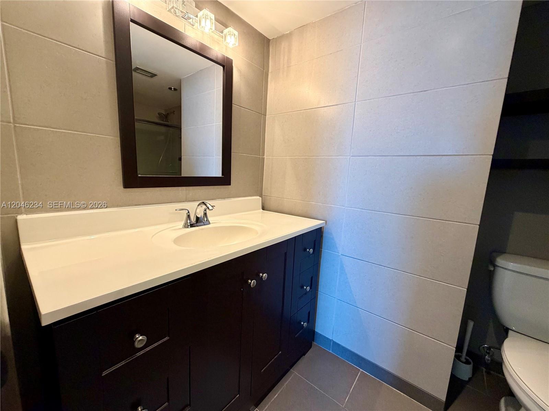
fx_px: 222
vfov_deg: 85.7
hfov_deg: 102.1
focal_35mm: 14
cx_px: 274
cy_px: 206
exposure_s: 1/60
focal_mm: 2.22
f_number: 2.2
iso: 250
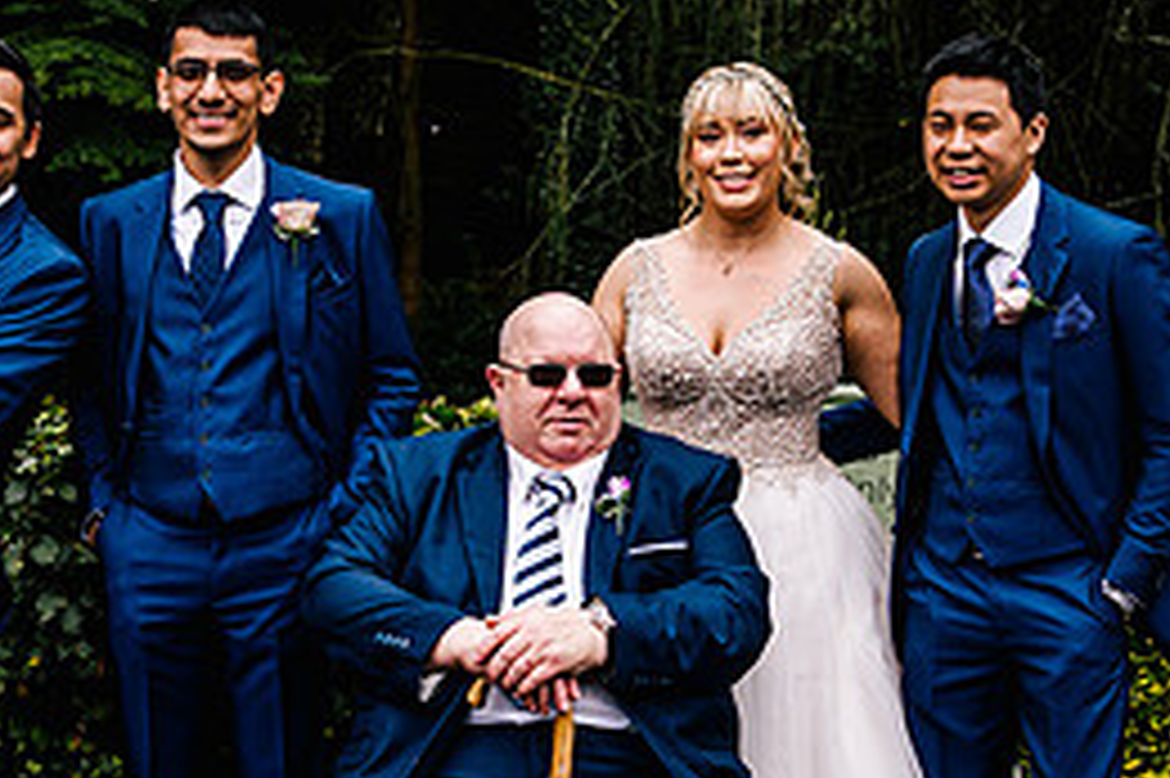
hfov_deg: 25.4
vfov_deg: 17.0
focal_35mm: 80
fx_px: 2598
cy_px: 501
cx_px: 580
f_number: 4
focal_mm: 35
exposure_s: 1/500
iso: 200
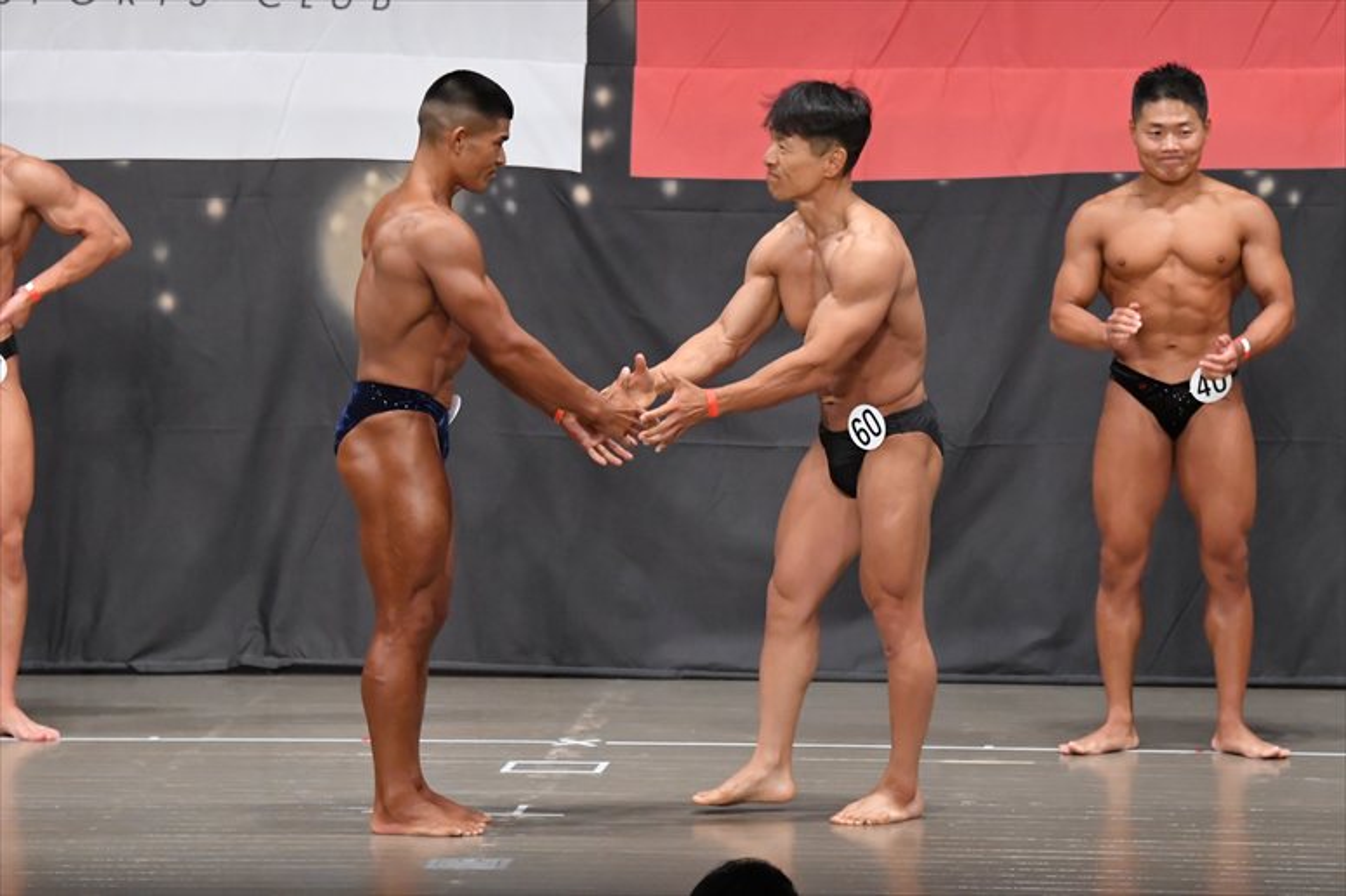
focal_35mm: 202
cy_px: 448
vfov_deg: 6.8
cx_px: 673
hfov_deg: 10.2
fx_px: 7549
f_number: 5.6
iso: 6400
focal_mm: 135
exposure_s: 1/400
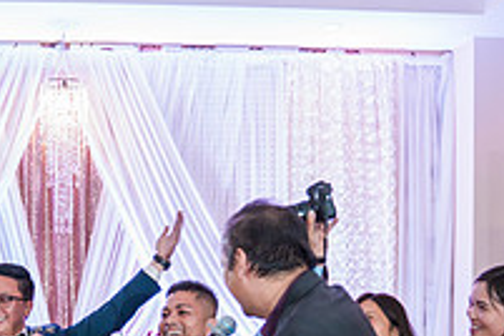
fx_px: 1008
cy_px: 407
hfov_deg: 27.2
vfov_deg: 18.0
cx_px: 63
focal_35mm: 72
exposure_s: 1/125
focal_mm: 25
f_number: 2.8
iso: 1000
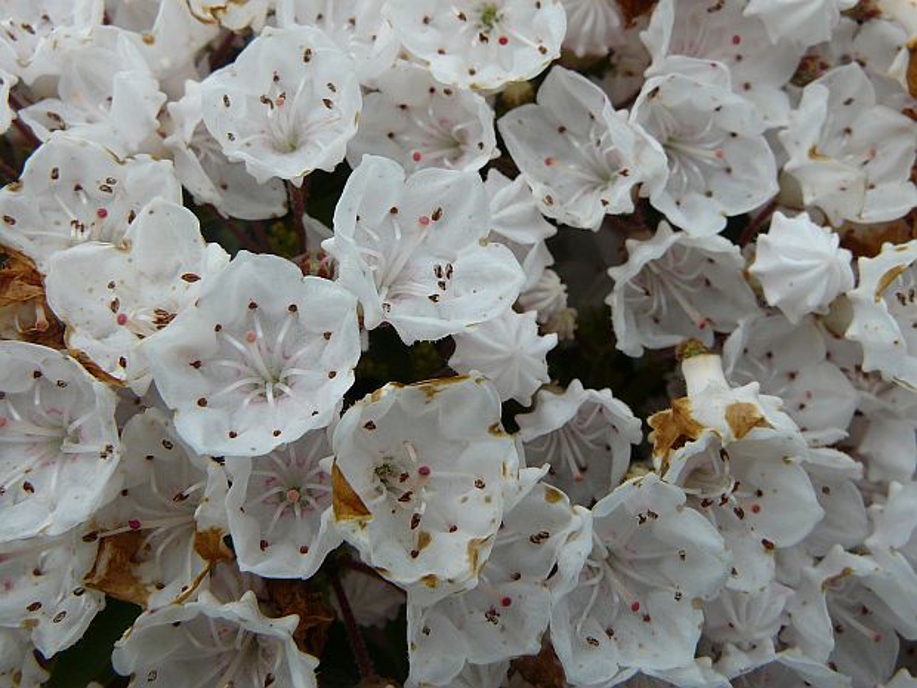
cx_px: 458
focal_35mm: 43
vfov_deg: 33.6
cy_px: 344
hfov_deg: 43.9
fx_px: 1139
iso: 80
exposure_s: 1/400
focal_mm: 6.4
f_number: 5
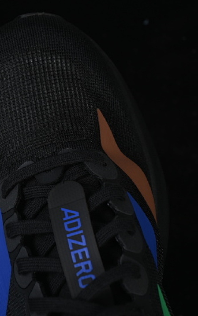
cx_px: 56
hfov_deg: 11.4
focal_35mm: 115
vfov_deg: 18.1
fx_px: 992
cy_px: 158
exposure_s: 1/50
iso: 160
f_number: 6.3
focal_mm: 50
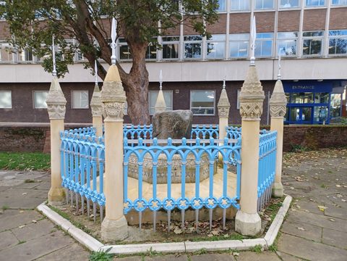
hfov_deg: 69.4
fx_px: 251
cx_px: 174
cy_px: 130
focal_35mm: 25
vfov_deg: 54.9
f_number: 1.8
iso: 50
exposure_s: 1/100
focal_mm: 4.6
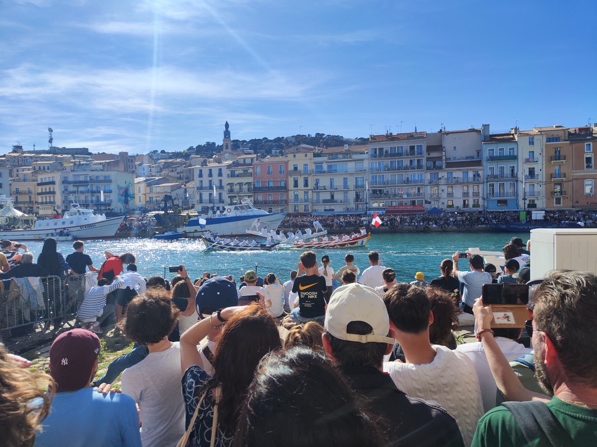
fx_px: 414
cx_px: 298
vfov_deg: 56.8
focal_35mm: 24
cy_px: 224
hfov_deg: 71.6
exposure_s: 1/4918
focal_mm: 5.59
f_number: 1.88
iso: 50
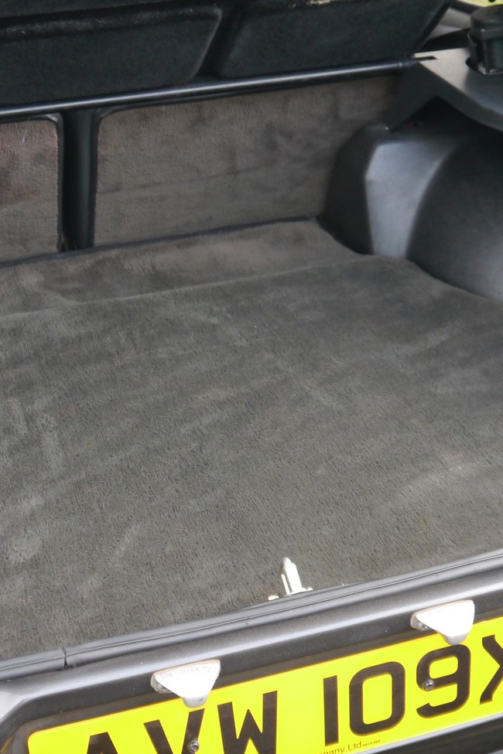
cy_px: 346
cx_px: 167
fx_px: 1215
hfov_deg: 23.3
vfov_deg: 34.5
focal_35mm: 58
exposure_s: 1/60
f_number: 4
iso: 800
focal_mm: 17
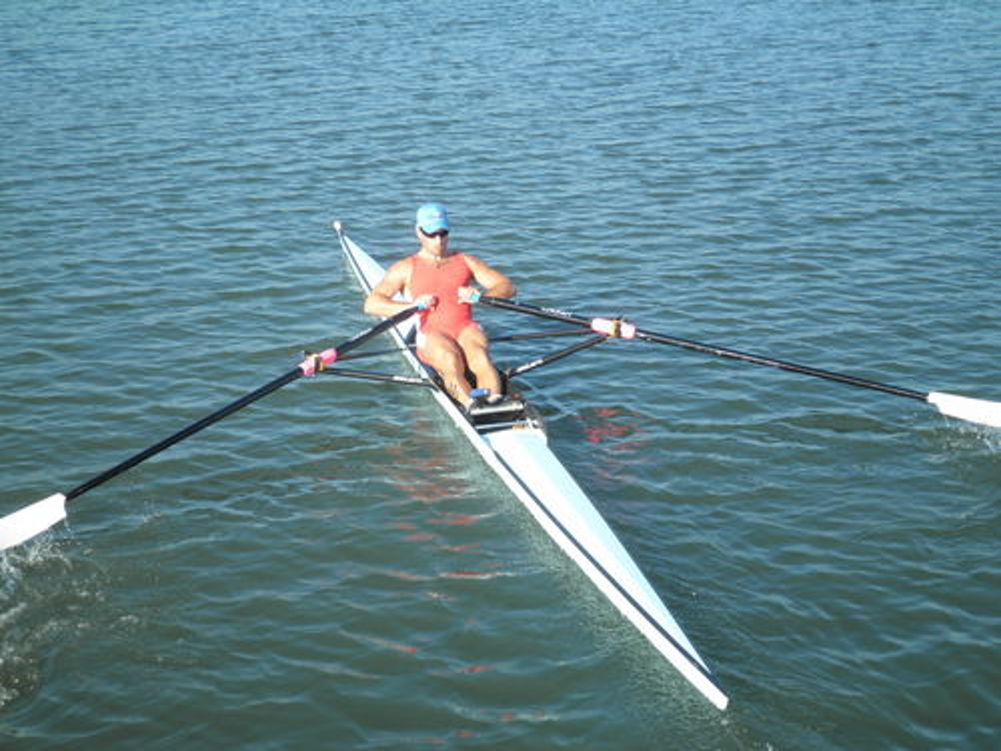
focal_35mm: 60
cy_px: 376
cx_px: 500
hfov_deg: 32.2
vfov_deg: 24.4
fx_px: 1735
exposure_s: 1/320
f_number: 3.9
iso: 64
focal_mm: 10.7
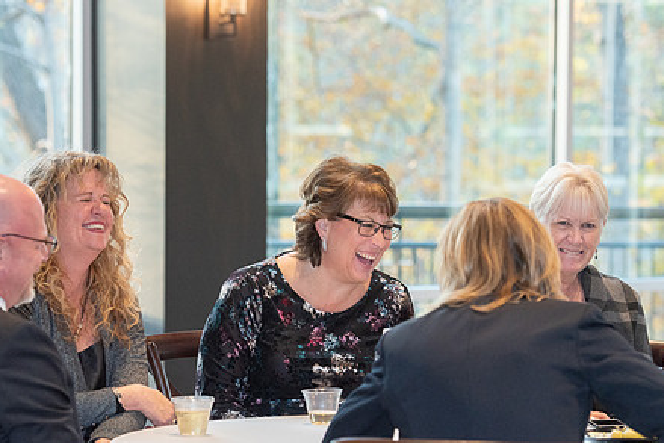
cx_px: 306
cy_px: 239
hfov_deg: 12.7
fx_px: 2989
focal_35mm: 162
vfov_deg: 8.5
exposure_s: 1/200
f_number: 4.5
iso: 1000
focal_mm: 112
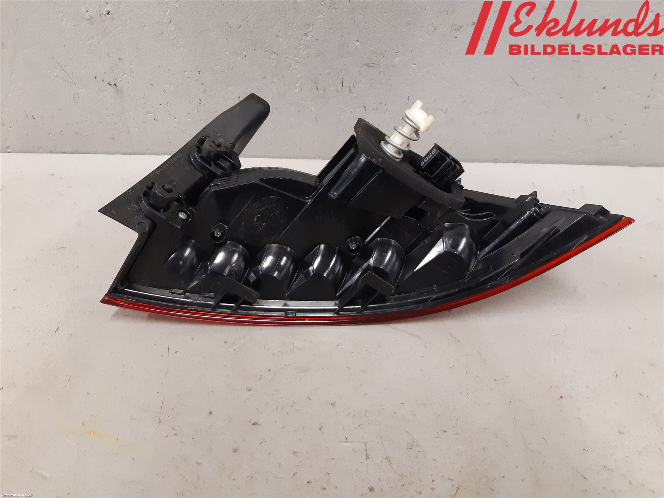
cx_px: 332
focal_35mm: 26
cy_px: 249
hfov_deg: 67.3
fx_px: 499
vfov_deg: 53.1
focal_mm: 3.93
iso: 250
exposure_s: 1/50
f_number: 1.7
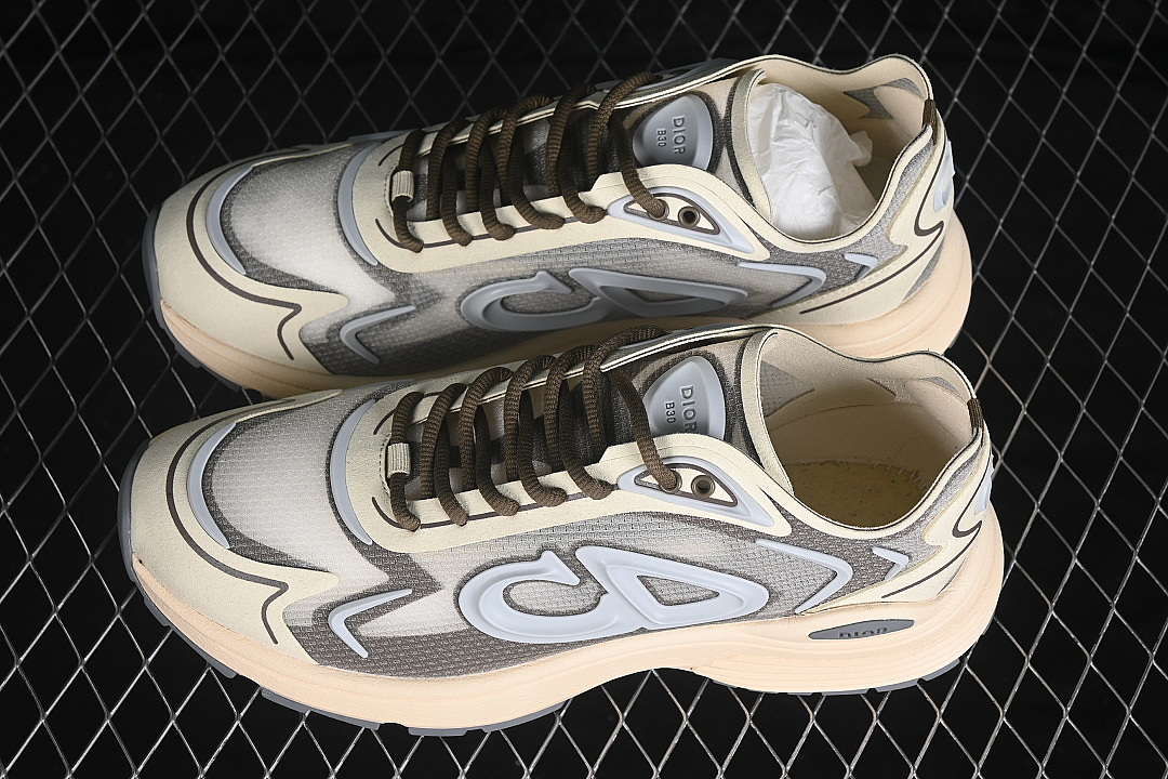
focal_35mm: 75
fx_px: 2433
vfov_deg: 18.2
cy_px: 390
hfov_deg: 27.0
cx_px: 584
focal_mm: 50
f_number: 7.1
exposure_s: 1/80
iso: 160
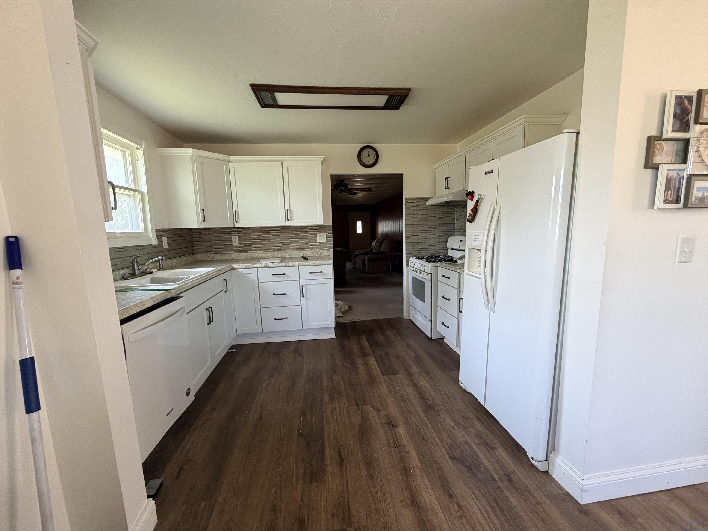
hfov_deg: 102.1
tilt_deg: -8.2
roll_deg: +2.3
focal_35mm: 14
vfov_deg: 85.7
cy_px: 266
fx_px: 286
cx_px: 354
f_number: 2.2
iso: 160
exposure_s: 1/60
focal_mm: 2.22
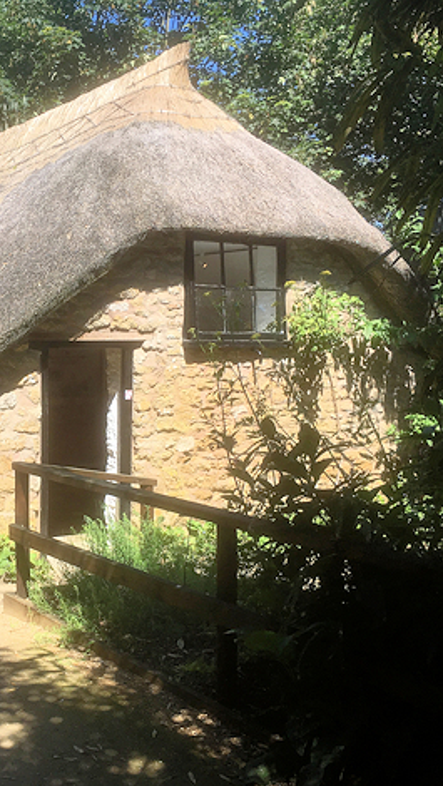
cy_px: 395
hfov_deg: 27.0
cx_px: 60
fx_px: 896
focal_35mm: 43
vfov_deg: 47.3
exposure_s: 1/894
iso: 25
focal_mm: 4.15
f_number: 2.2
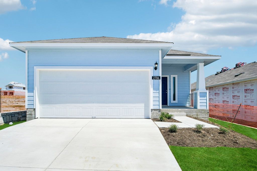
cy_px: 86
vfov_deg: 59.5
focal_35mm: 21
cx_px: 128
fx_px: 150
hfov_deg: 81.2
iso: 400
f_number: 8
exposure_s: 1/1600
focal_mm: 14
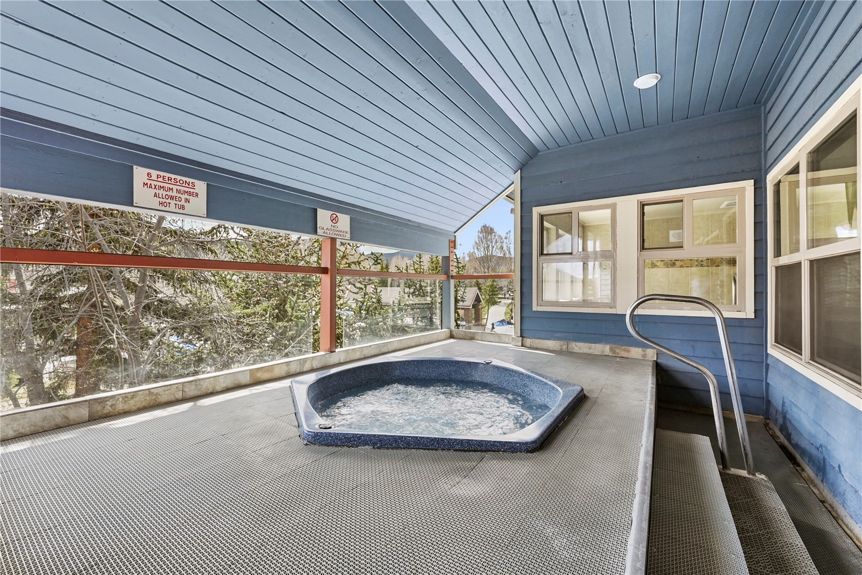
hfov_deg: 104.3
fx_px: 335
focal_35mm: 14
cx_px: 431
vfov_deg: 81.2
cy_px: 288
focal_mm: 14
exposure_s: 1/30
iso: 400
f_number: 8
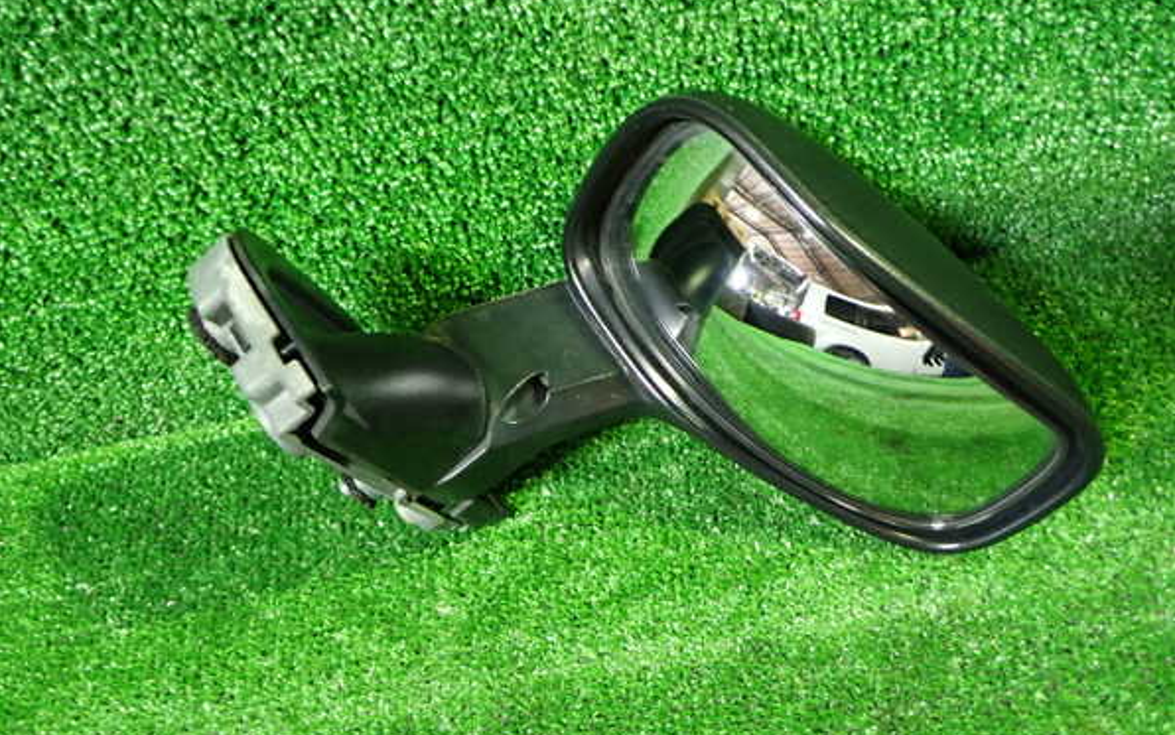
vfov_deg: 39.5
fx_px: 1025
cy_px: 386
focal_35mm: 32
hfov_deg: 59.6
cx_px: 588
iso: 640
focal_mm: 5.4
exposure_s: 1/30
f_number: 2.3
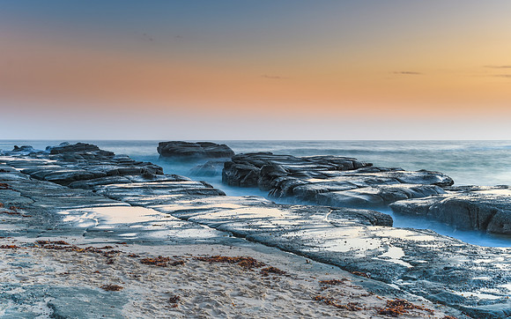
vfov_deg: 29.6
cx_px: 255
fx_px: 605
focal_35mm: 43
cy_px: 152
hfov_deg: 45.8
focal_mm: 28
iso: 50
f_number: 8
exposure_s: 5
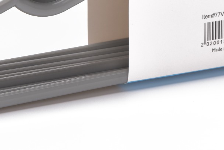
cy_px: -97
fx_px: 1232
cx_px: 180
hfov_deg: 10.4
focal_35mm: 198
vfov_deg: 6.8
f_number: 11
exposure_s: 1/125
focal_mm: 60
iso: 100
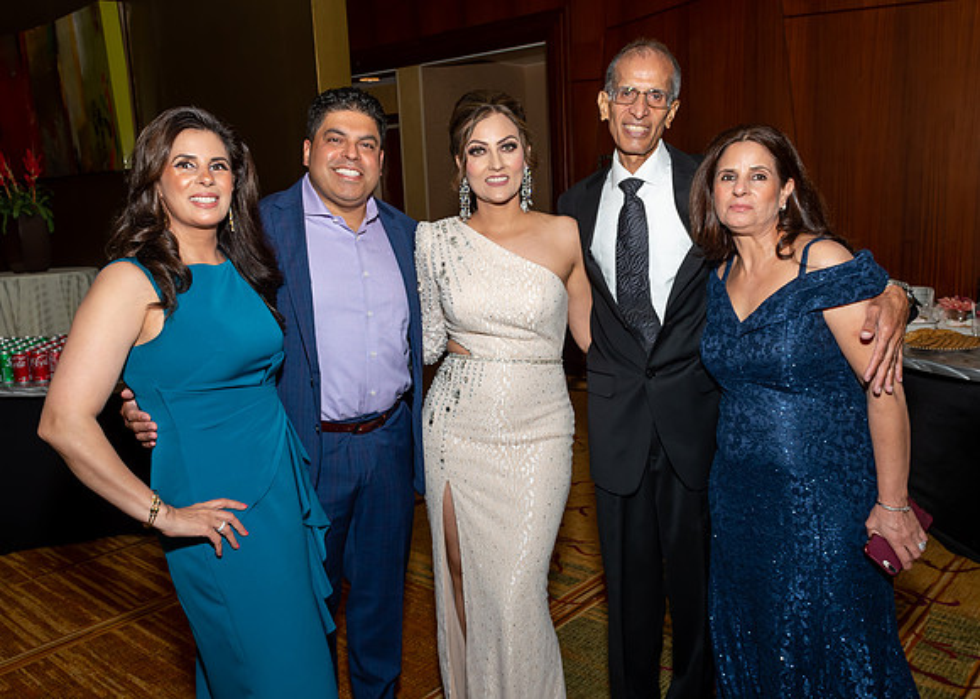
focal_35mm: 30
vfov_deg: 45.2
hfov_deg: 60.5
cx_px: 490
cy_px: 348
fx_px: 840
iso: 400
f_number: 6.3
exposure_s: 1/250
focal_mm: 17
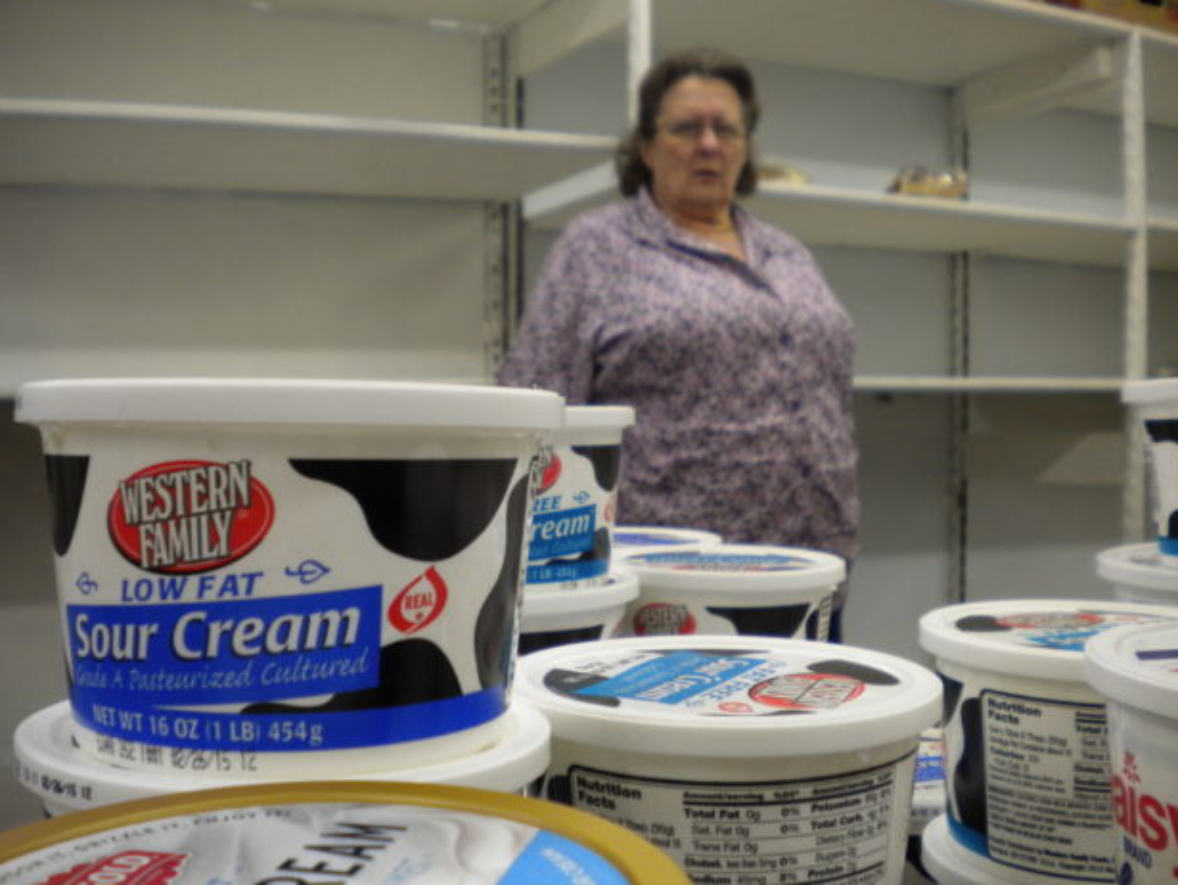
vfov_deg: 38.7
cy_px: 465
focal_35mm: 37
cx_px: 569
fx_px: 1260
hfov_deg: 50.1
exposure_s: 1/60
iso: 244
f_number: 3.1
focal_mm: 6.3
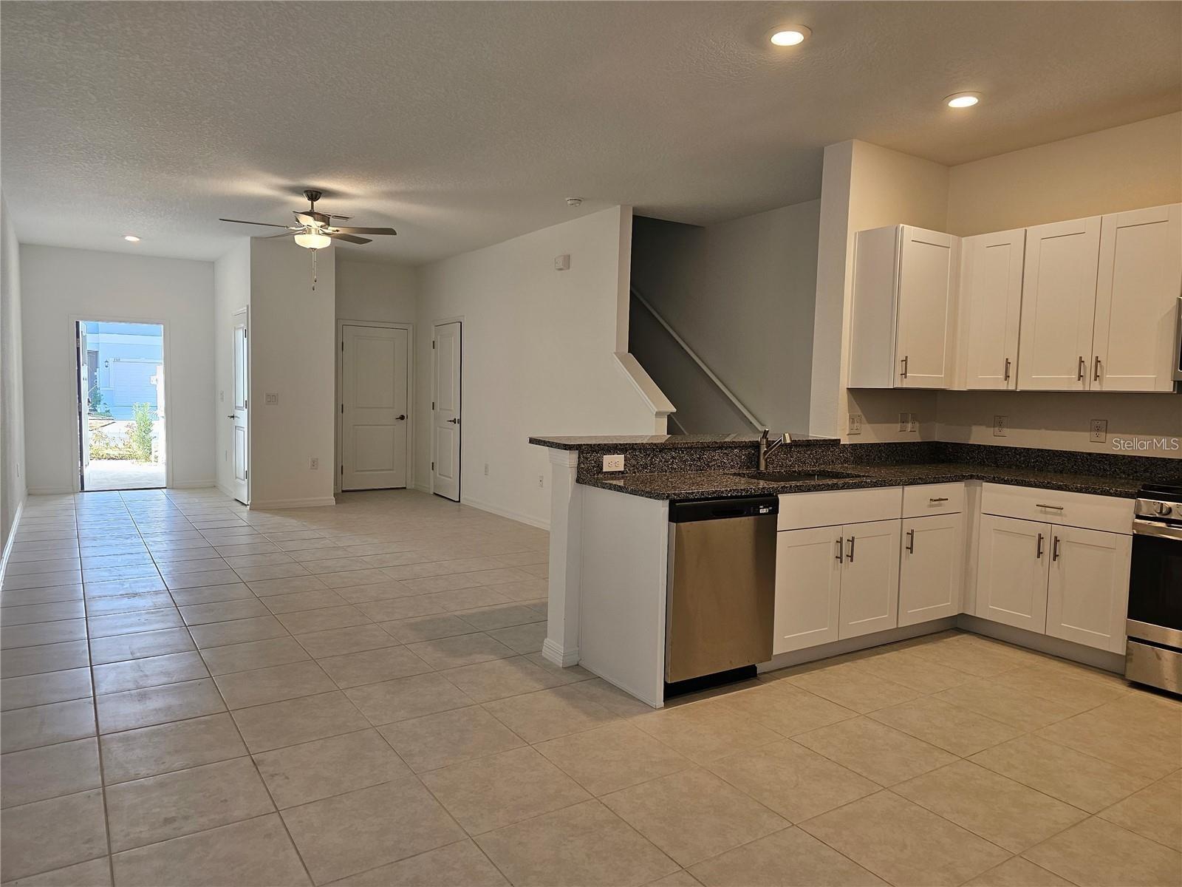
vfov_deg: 58.9
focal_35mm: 23
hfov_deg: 73.9
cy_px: 444
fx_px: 785
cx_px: 591
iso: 125
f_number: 1.7
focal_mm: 6.3
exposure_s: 1/120
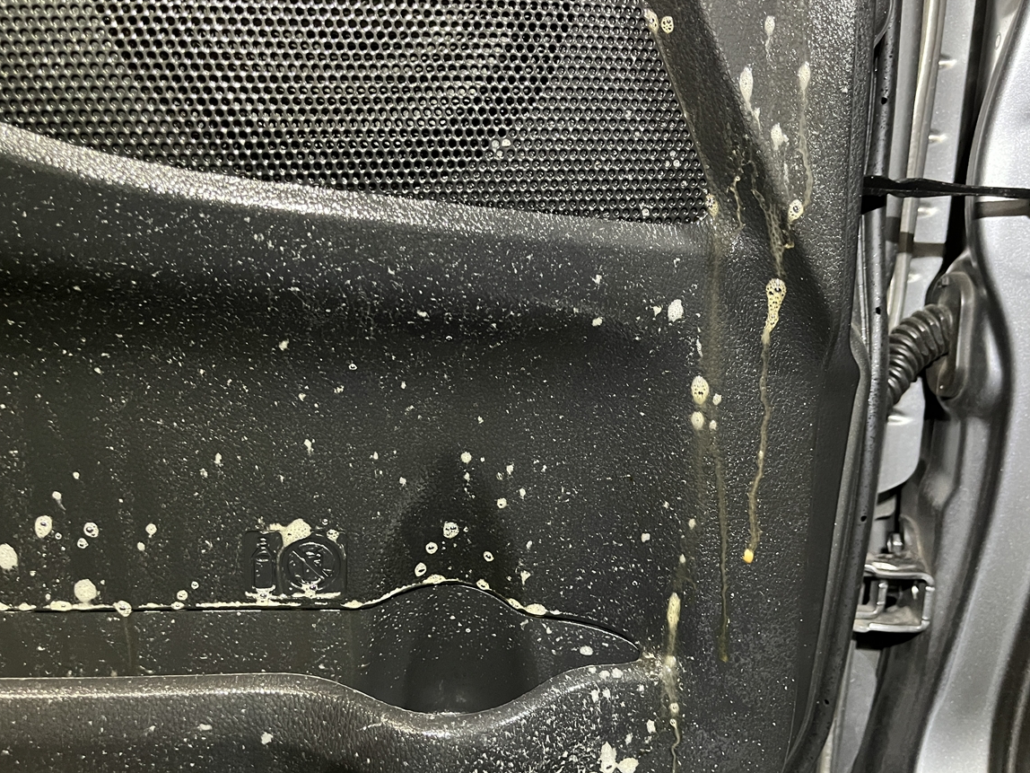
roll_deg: +0.1
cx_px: 536
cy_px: 387
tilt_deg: -13.6
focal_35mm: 29
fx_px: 863
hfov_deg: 61.6
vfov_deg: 48.2
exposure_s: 1/30
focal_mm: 5.1
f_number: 1.6
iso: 640
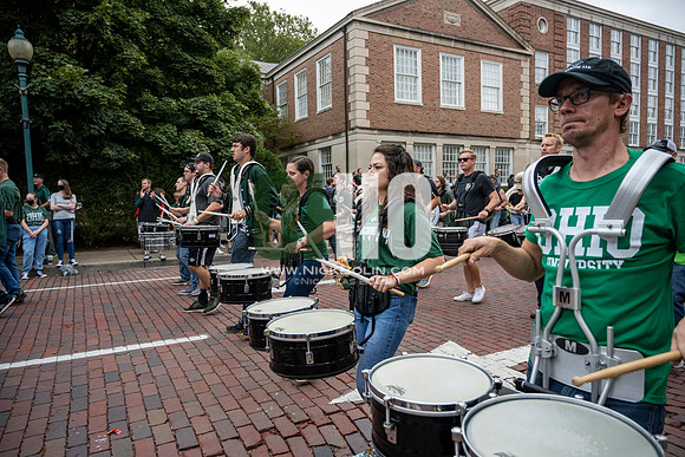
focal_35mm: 24
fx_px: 457
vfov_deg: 53.2
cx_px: 342
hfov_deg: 73.7
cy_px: 228
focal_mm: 24
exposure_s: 1/1600
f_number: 4
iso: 1000
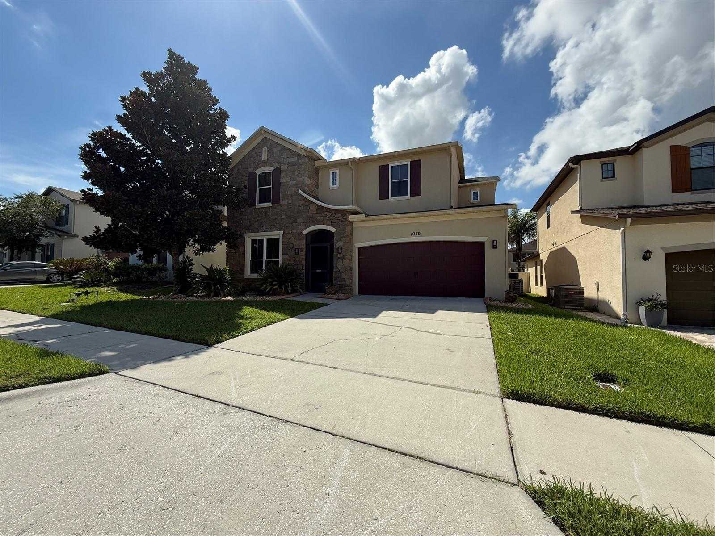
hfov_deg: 102.1
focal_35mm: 14
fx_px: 289
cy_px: 268
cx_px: 358
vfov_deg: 85.7
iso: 50
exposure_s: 1/2165
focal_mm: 2.22
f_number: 2.2
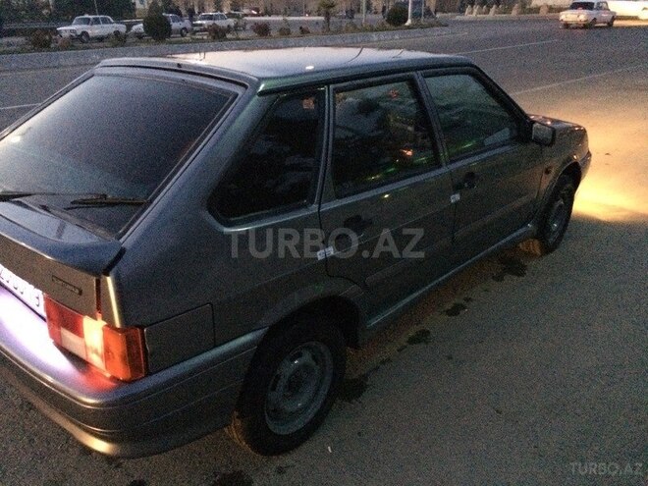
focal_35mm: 29
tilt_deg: -19.1
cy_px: 243
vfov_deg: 48.2
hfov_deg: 61.7
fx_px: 543
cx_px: 324
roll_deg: +1.8
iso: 1000
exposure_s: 1/17
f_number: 2.2
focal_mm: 4.15
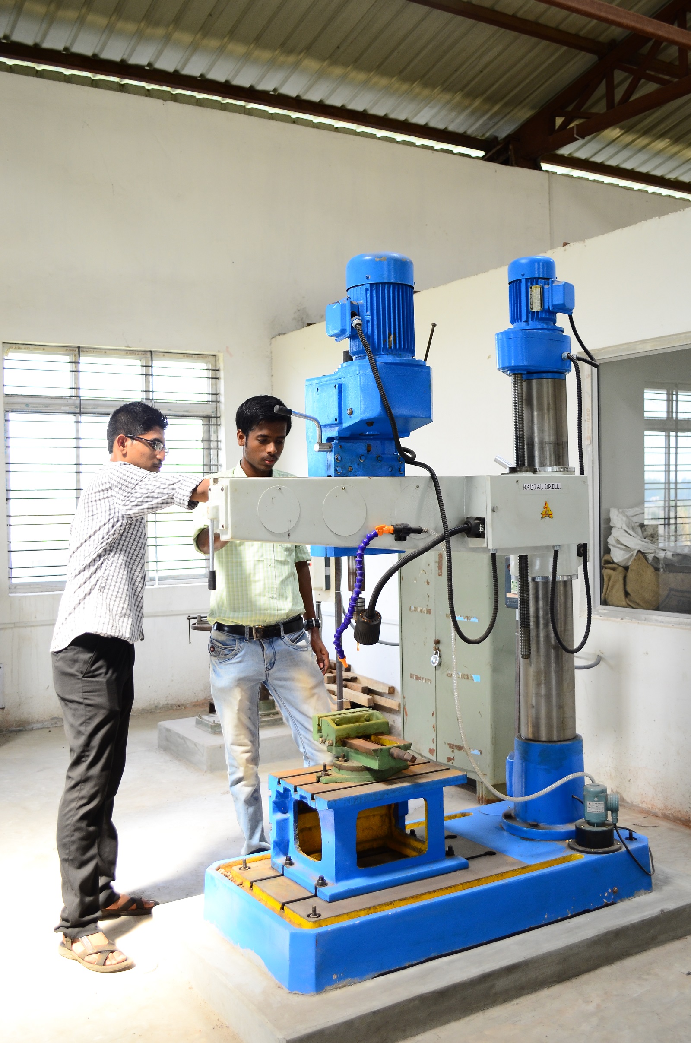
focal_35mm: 36
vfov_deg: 53.2
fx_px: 1041
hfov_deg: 36.7
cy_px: 522
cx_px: 346
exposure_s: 1/60
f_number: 4
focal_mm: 24
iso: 400
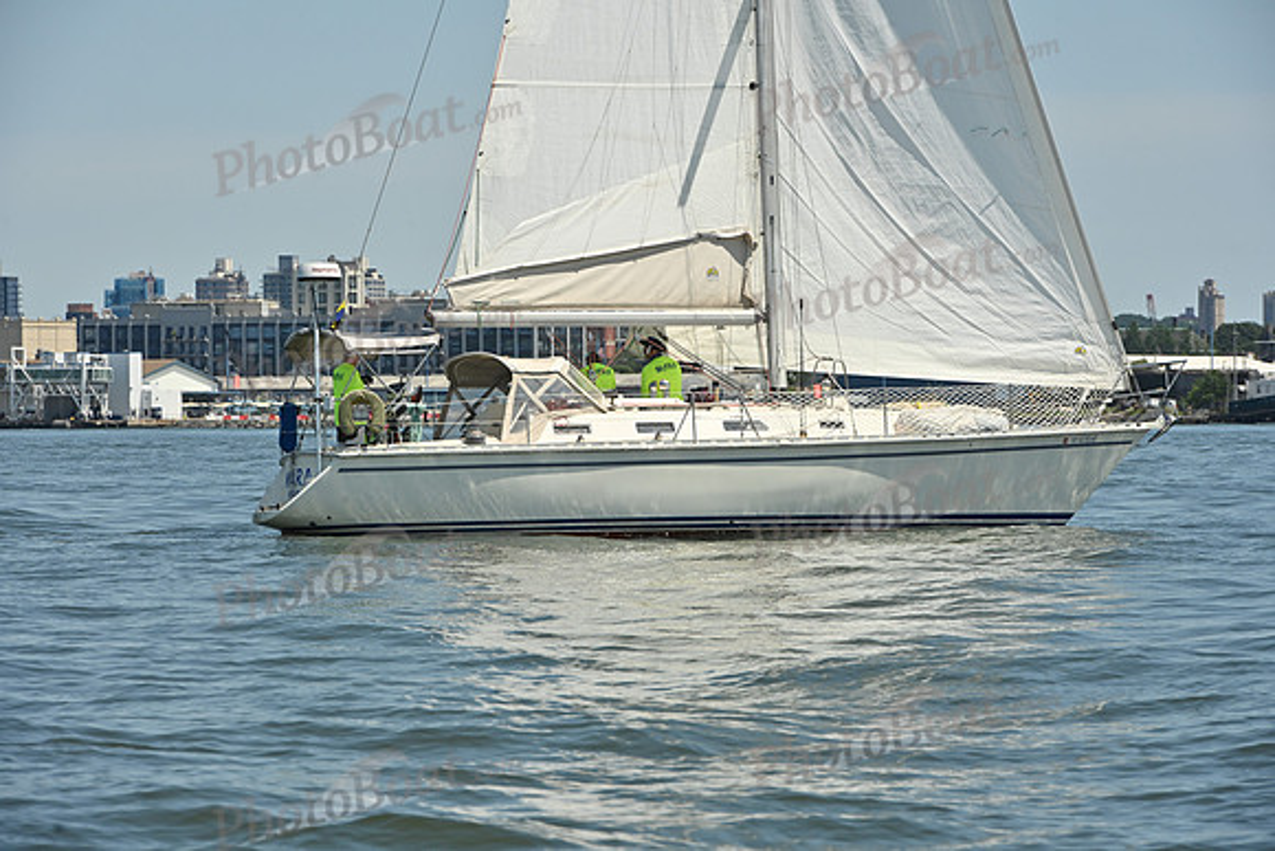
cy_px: 426
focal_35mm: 200
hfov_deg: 10.3
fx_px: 7085
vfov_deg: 6.9
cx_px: 638
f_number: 13
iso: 320
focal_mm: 200
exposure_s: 1/1000
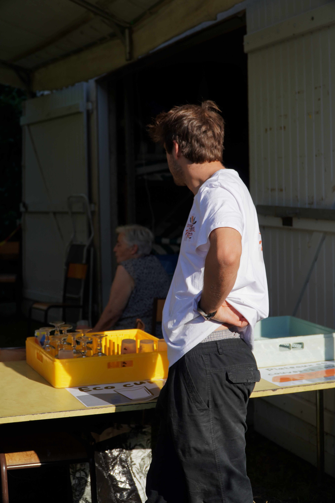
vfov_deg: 33.4
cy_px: 252
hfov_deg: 22.6
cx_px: 168
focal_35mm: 60
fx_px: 837
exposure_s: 1/1000
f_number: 4
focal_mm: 40
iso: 100
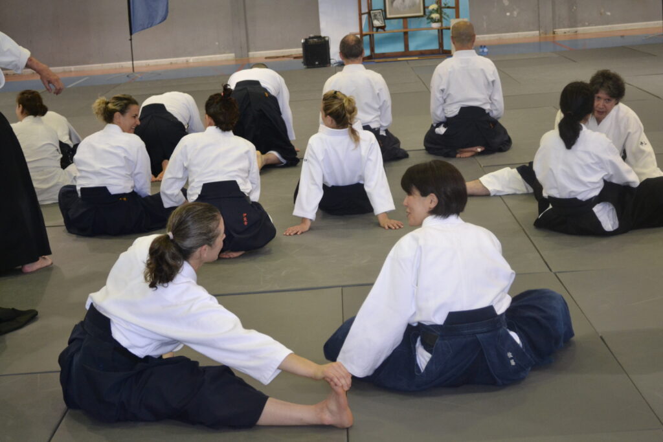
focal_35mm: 68
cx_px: 332
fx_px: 1243
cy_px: 221
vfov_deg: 20.2
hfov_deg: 29.9
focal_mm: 45
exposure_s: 1/60
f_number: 5.3
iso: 1400
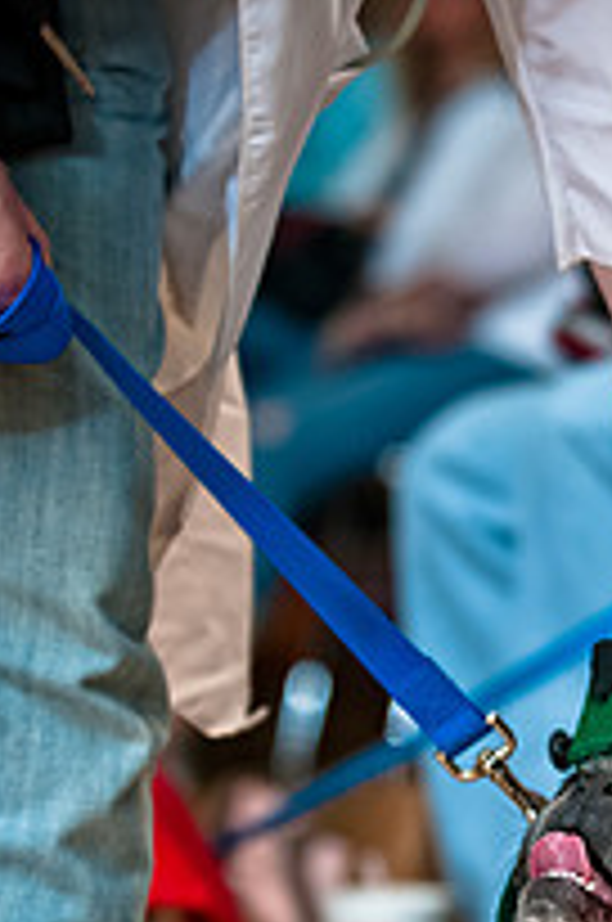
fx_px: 6729
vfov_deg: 7.8
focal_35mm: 263
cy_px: 828
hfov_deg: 5.2
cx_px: 623
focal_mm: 80
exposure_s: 1/200
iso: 200
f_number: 2.8
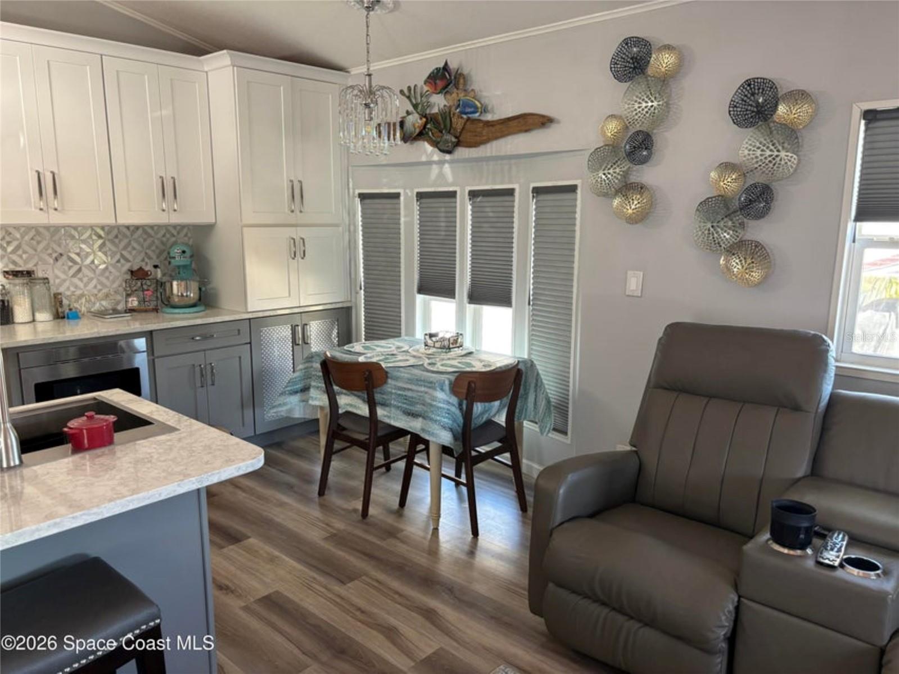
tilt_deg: -10.7
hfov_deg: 67.3
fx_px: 675
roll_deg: -0.1
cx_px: 450
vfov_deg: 53.1
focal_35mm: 26
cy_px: 337
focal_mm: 5.96
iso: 125
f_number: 1.6
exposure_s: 1/60
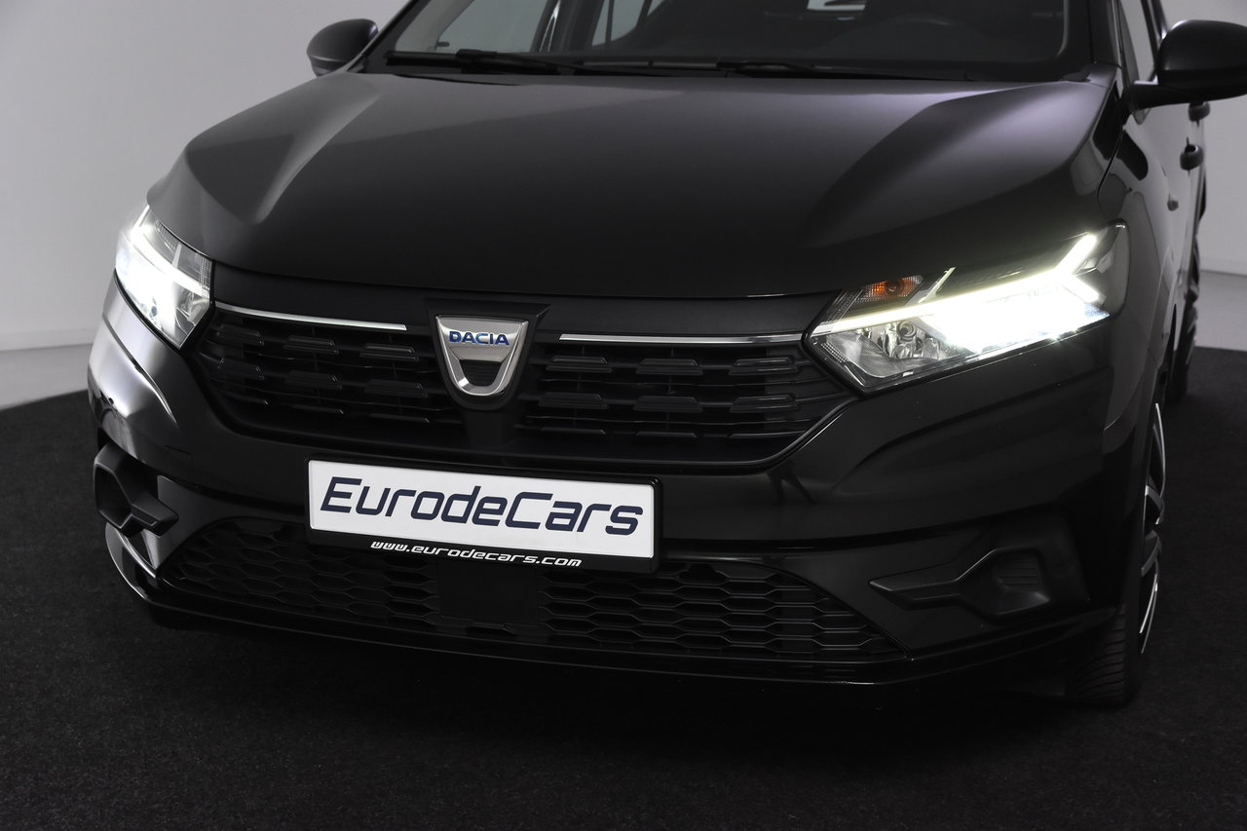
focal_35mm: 57
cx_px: 624
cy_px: 416
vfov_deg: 23.8
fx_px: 1974
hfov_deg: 35.1
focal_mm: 38
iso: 1600
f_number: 6.3
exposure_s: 1/160
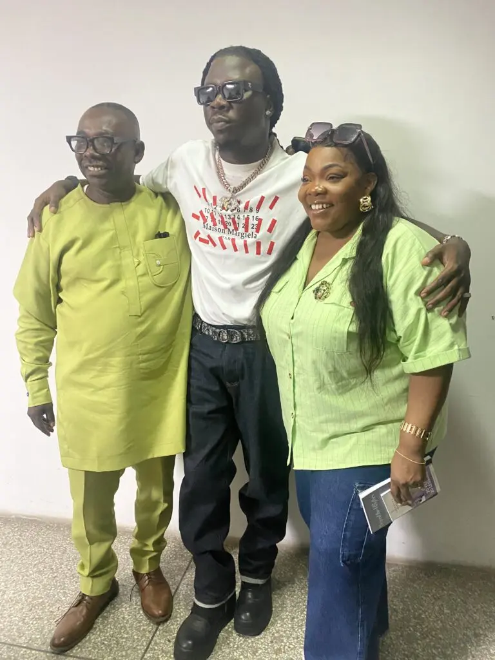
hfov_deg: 53.1
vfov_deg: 67.3
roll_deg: +1.6
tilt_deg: -13.2
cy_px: 330
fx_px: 496
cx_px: 248
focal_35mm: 26
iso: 400
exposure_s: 1/33
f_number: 1.8
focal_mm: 4.25
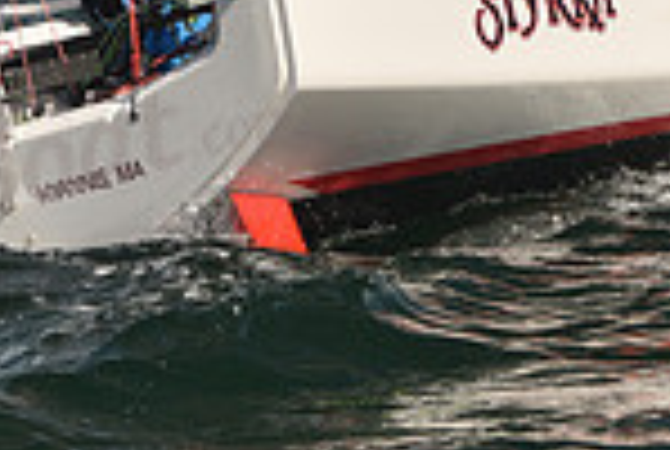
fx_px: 5650
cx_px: 535
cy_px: -115
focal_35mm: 303
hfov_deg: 6.8
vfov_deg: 4.5
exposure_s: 1/640
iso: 250
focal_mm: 78
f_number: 5.6
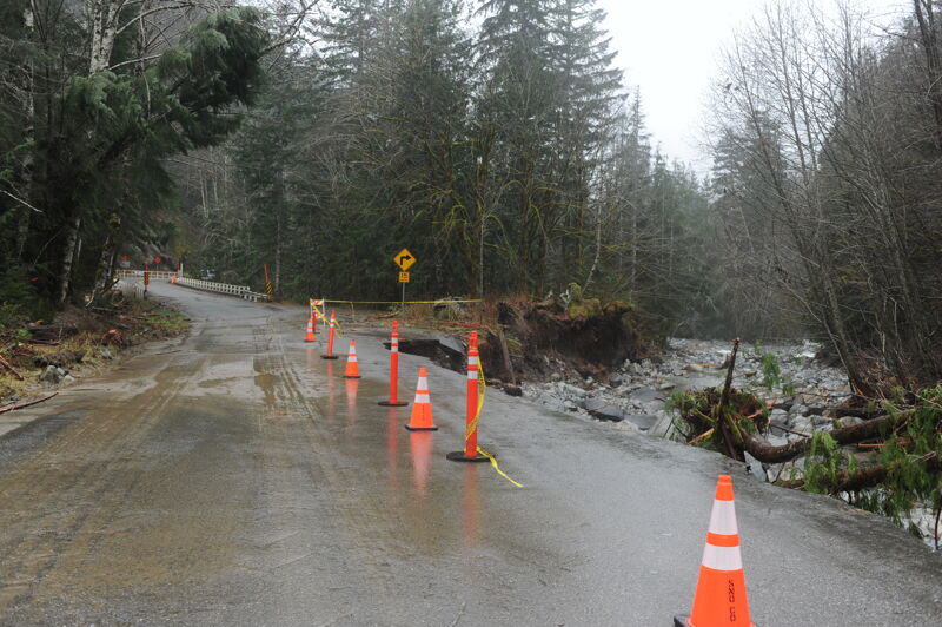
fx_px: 915
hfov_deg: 54.5
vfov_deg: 37.8
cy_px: 314
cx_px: 471
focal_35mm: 35
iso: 320
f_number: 5.6
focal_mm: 35
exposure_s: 1/50
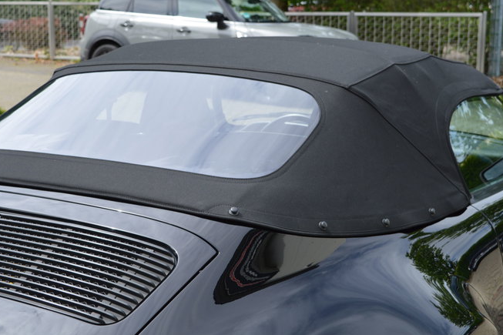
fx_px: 936
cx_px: 247
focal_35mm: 67
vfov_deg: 20.3
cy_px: 190
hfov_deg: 30.1
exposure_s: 1/200
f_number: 7.1
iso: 100
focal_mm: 38
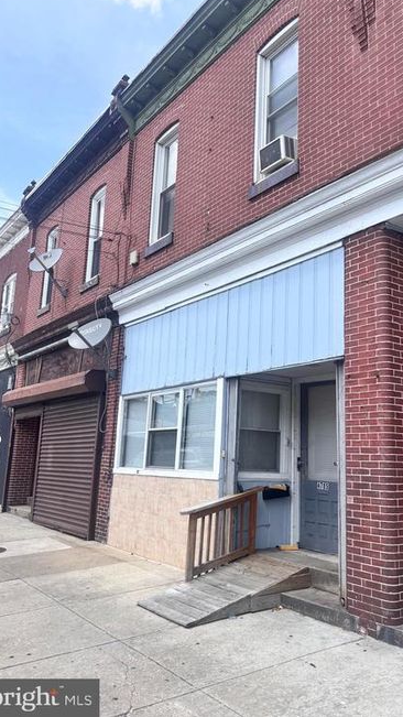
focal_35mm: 29
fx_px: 551
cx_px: 255
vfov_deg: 66.1
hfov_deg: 39.9
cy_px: 351
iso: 50
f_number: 1.6
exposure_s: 1/2342
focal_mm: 5.96
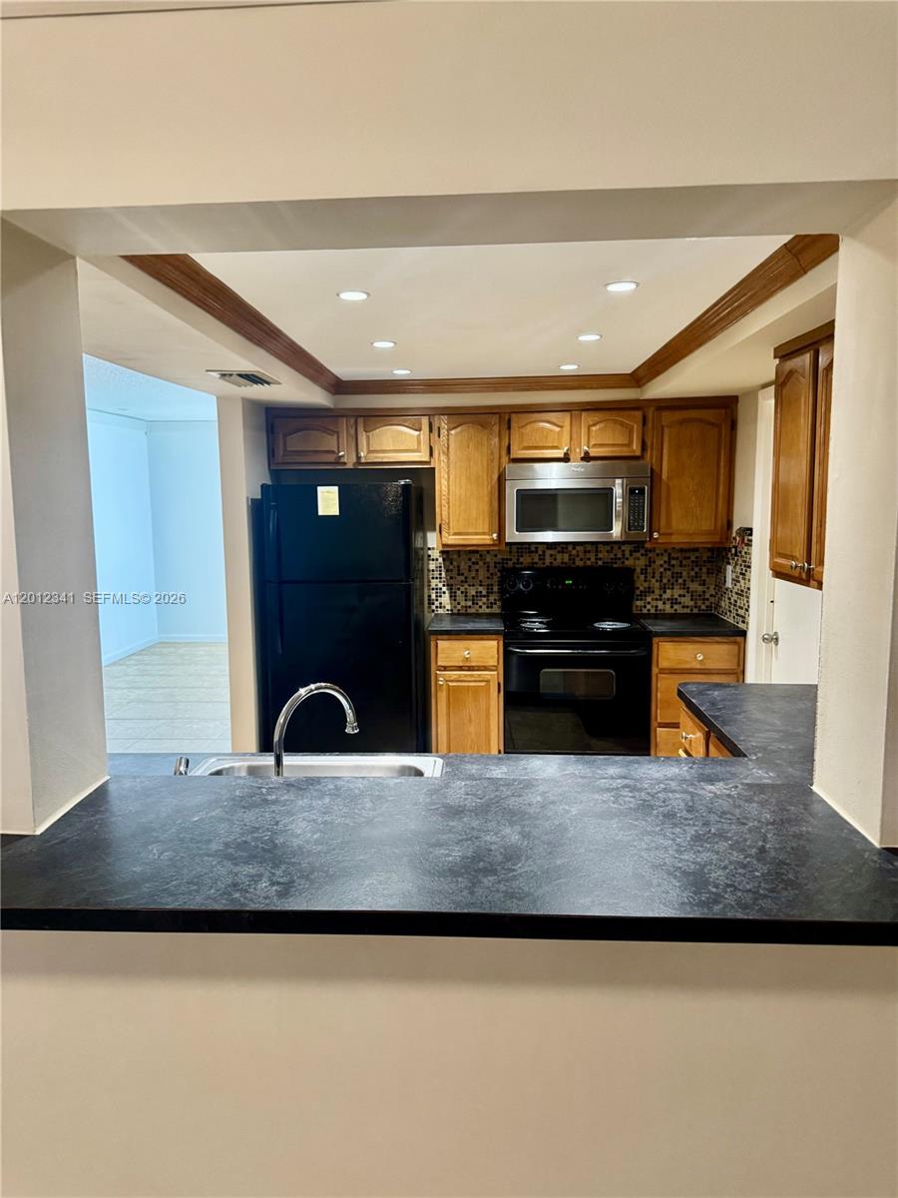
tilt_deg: -5.7
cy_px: 599
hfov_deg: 56.8
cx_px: 449
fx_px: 830
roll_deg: +2.2
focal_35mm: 24
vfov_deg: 71.6
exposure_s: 1/60
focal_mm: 6.76
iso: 400
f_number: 1.78
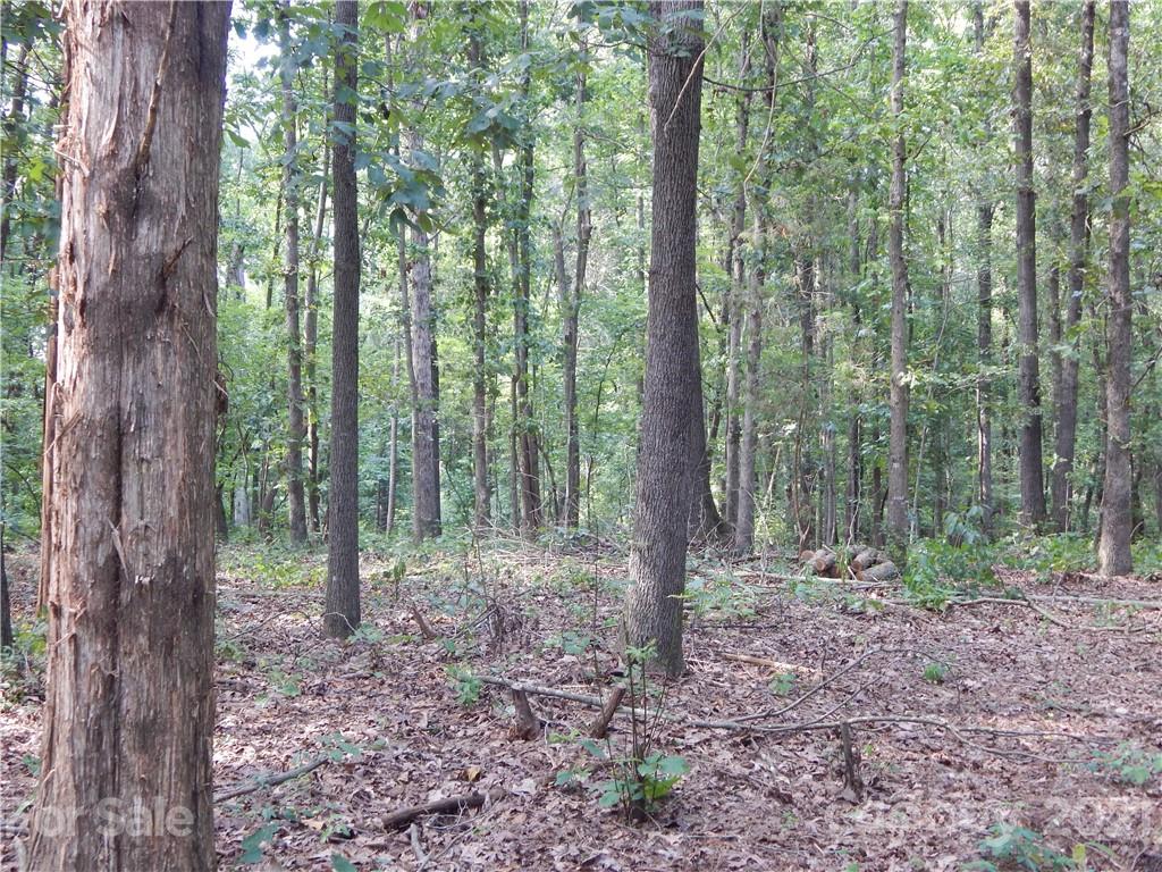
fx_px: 1443
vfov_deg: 33.6
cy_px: 436
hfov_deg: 43.9
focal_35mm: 43
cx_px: 581
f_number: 3.6
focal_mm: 7.7
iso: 200
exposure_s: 1/30
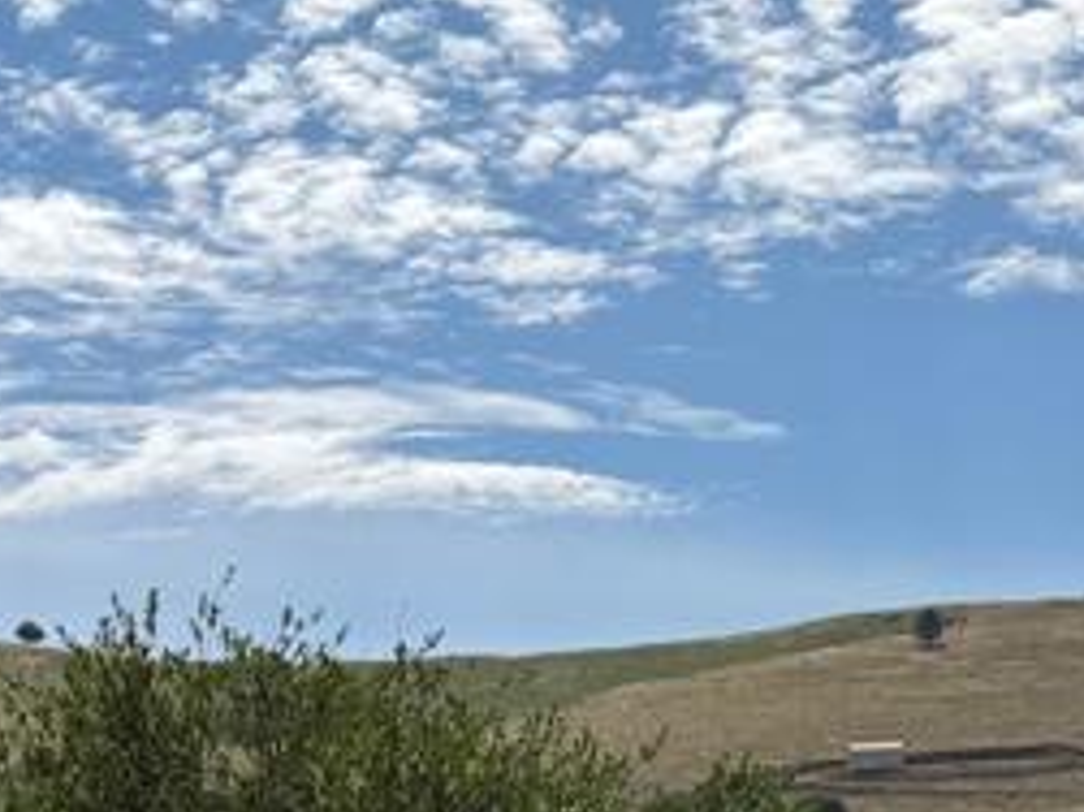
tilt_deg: -0.6
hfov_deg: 19.3
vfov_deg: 14.4
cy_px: 1097
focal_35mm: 98
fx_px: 3067
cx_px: -69
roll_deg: +1.2
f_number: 1.78
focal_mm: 6.76
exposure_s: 1/10309
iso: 80
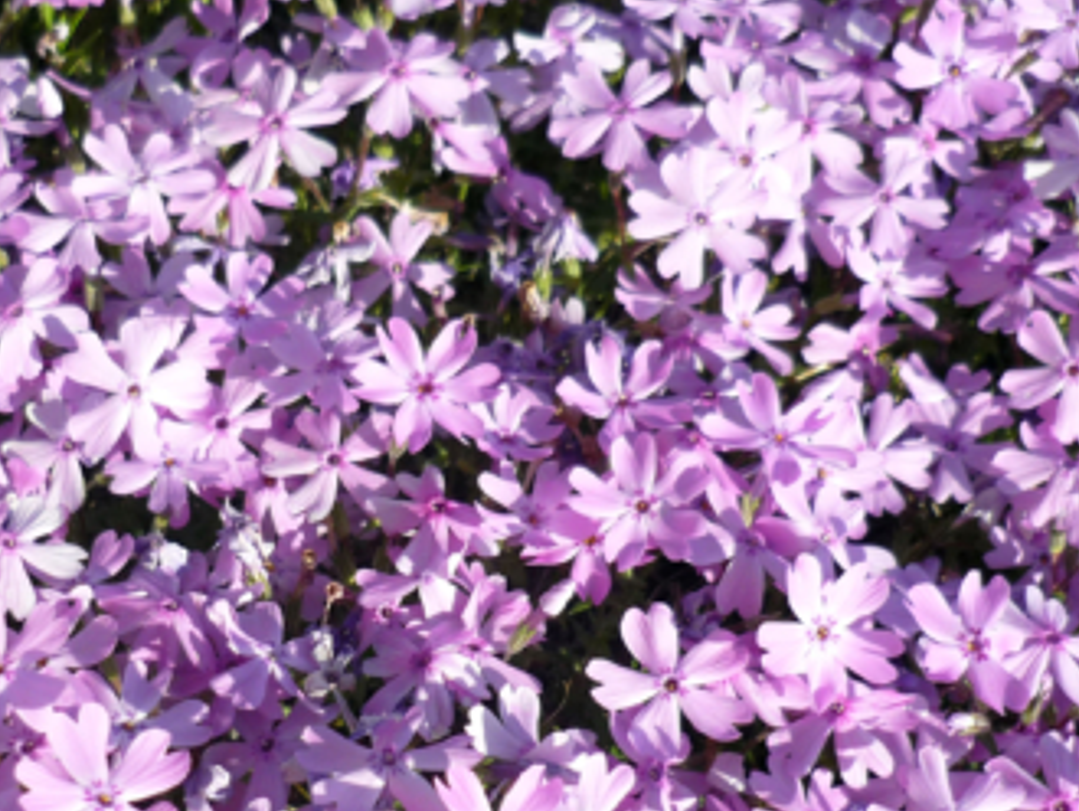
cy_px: 589
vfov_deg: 24.2
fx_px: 1872
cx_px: 347
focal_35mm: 60
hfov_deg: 31.9
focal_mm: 5.5
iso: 100
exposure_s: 1/125
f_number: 8
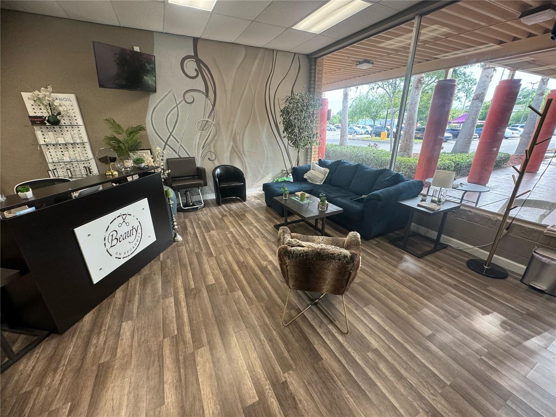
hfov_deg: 102.1
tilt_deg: -21.3
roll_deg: -0.8
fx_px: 225
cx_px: 278
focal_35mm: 14
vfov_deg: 85.7
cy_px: 208
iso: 250
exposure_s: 1/120
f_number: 2.2
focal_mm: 2.22
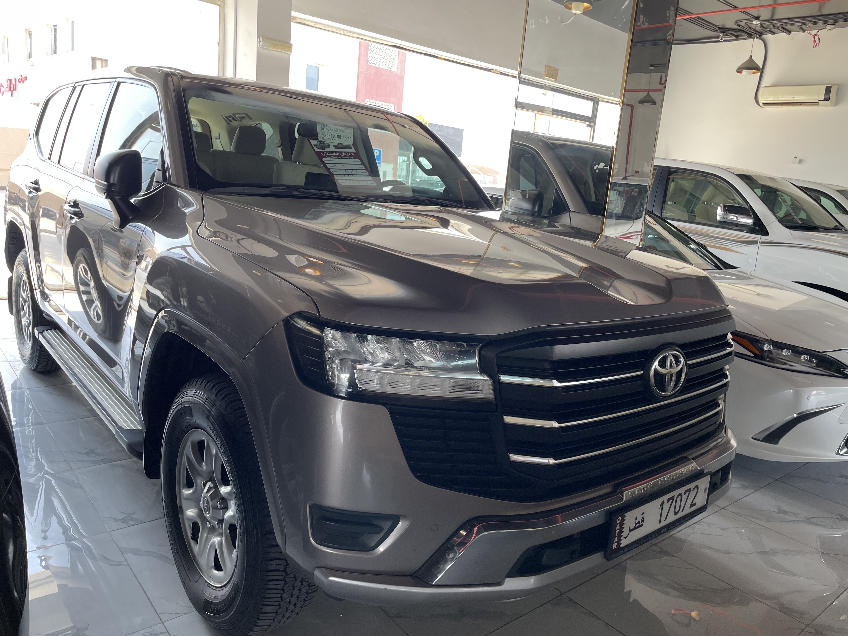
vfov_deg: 53.1
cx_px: 424
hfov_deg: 67.3
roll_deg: -4.8
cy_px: 318
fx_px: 637
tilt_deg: -11.7
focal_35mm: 26
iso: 32
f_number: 1.6
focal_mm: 4.2
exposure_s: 1/151
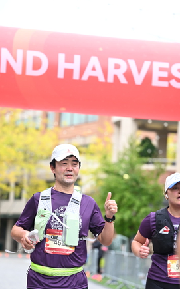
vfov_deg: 18.1
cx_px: 91
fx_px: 903
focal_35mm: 115
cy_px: 173
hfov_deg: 11.4
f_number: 2.8
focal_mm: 89
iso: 640
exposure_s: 1/1600
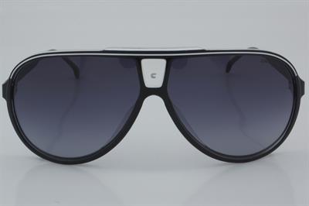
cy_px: 103
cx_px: 154
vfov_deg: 16.5
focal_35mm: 82
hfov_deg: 24.6
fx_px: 708
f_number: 32
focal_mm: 55
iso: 100
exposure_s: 1/4
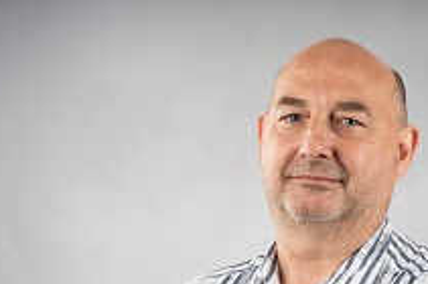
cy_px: 268
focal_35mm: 116
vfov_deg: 11.7
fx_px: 1371
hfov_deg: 17.7
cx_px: 310
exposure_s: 1/160
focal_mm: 60.8
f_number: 13
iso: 100
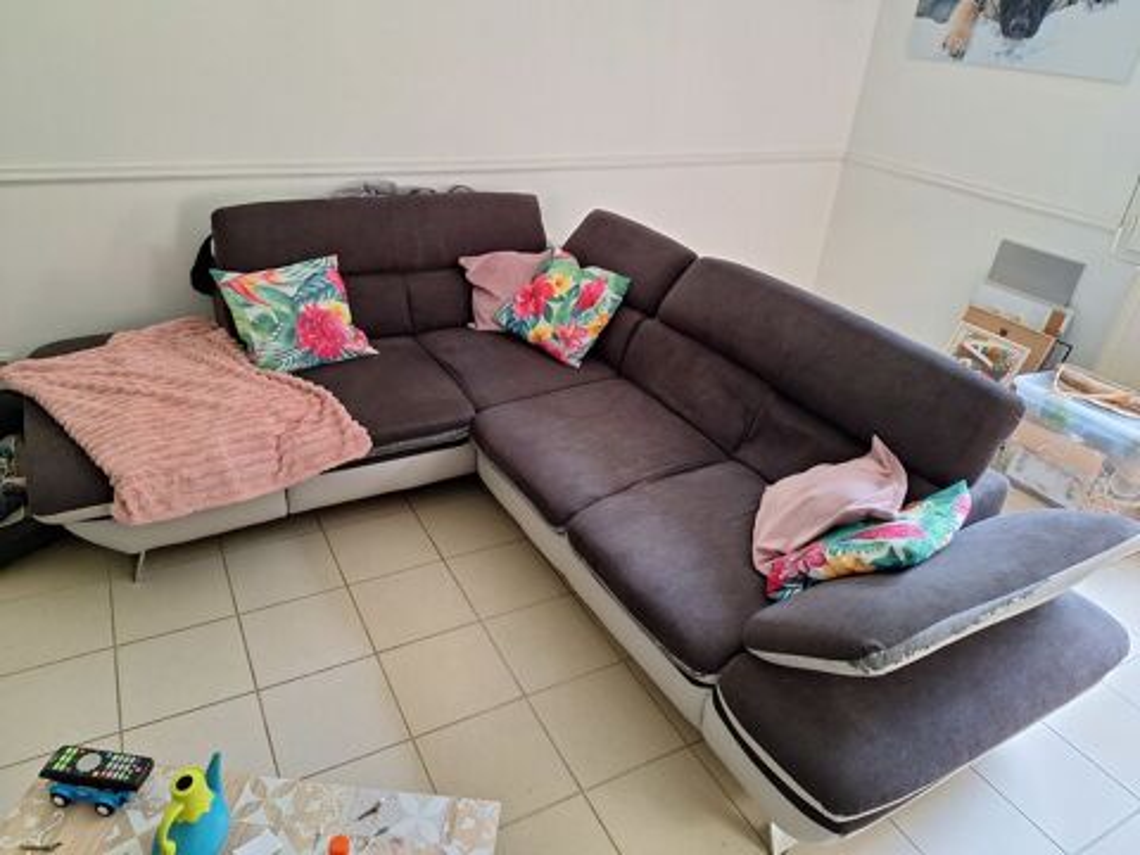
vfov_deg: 58.9
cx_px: 570
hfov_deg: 73.9
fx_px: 757
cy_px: 428
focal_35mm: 23
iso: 125
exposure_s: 1/50
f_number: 1.8
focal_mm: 5.54
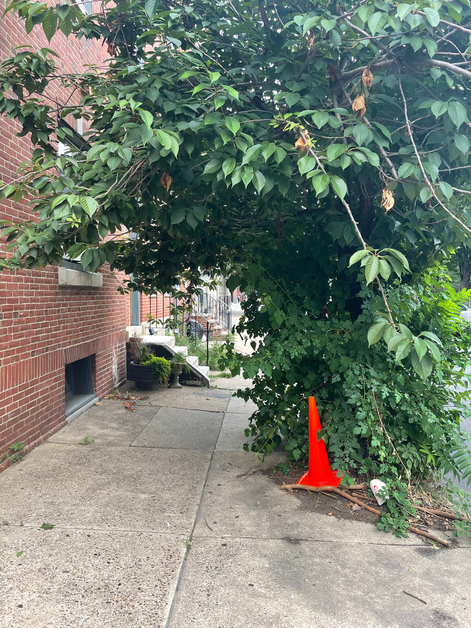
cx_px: 236
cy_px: 314
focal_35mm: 26
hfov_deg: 53.1
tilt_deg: -0.5
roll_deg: +0.9
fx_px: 472
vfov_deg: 67.3
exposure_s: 1/135
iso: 32
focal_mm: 4.2
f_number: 1.6
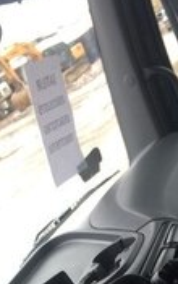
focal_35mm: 87
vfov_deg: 21.1
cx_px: 144
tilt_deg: -28.5
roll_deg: +31.8
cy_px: 393
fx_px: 673
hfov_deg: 15.0
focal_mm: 4.15
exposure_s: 1/100
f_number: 2.2
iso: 40
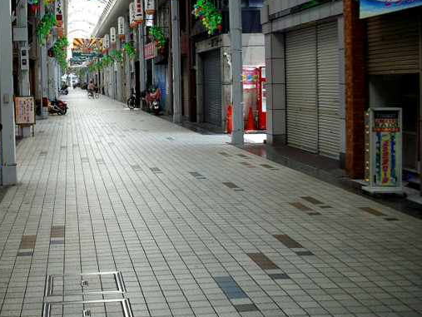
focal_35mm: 62
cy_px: 101
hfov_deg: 30.2
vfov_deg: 23.6
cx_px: 70
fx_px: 756
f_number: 2.8
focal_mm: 6.2
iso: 80
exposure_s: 1/320
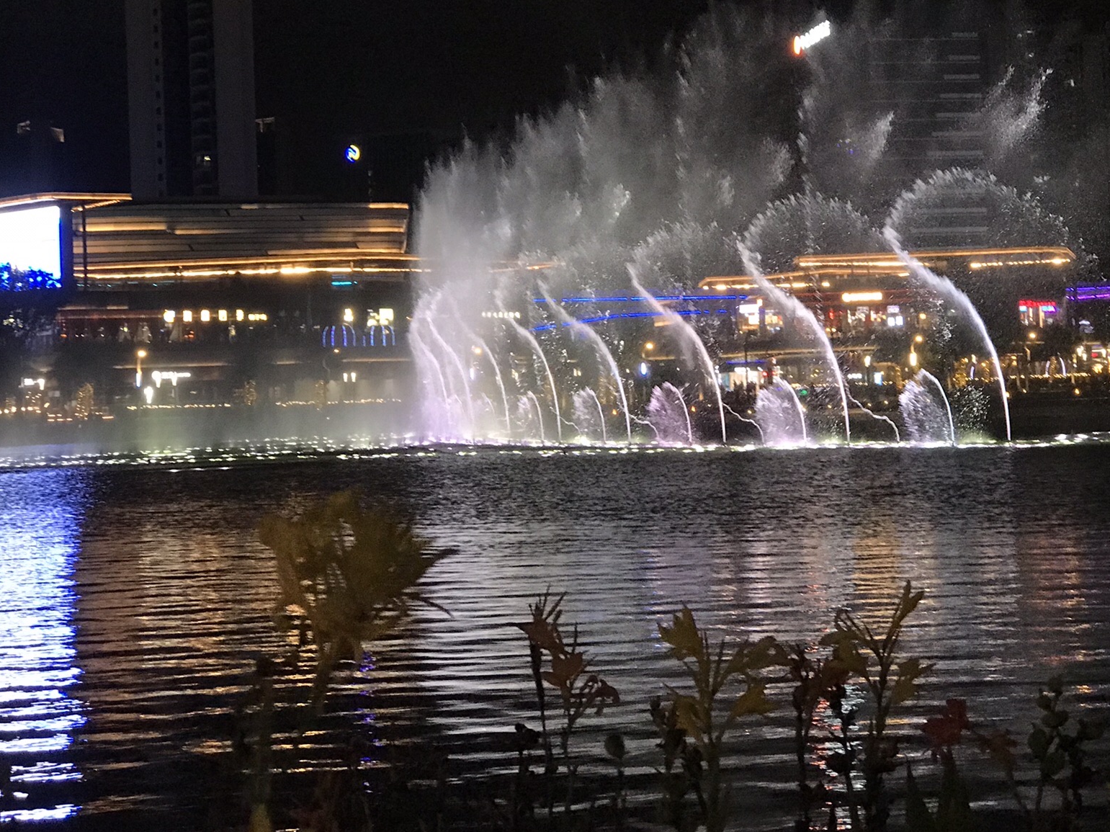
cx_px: 681
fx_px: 2372
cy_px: 298
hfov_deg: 26.3
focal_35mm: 74
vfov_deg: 19.8
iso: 250
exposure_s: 1/61
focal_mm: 6.6
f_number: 2.8
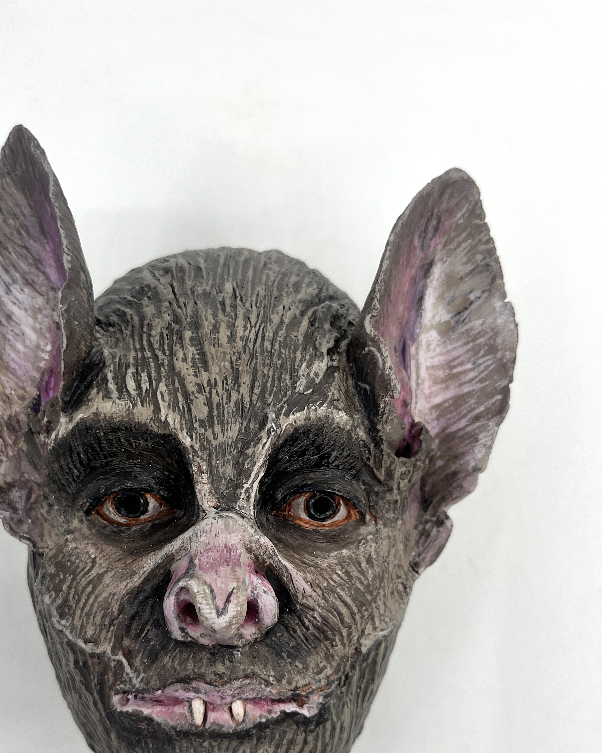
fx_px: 757
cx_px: 238
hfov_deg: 43.1
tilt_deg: -77.8
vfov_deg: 52.4
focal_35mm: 34
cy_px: 458
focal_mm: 5.1
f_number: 1.6
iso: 50
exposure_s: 1/653
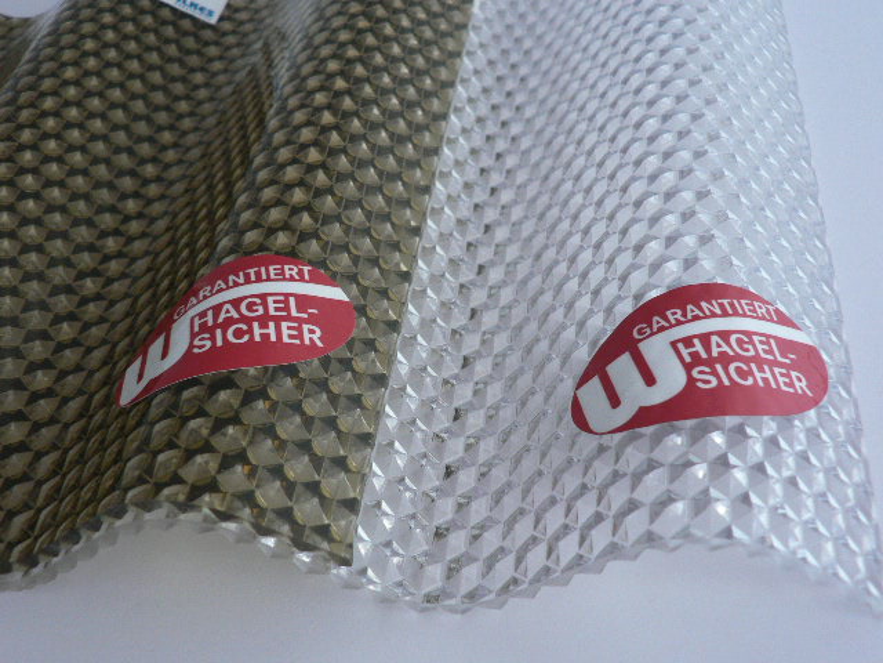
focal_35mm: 45
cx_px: 442
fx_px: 1148
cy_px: 332
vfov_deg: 32.2
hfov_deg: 42.1
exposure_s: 1/25
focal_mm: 7.5
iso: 200
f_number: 2.8
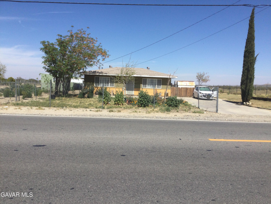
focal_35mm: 31
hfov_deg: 58.4
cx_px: 136
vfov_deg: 45.4
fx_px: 243
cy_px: 102
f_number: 2.4
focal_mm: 3.3
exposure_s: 1/1942
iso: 25
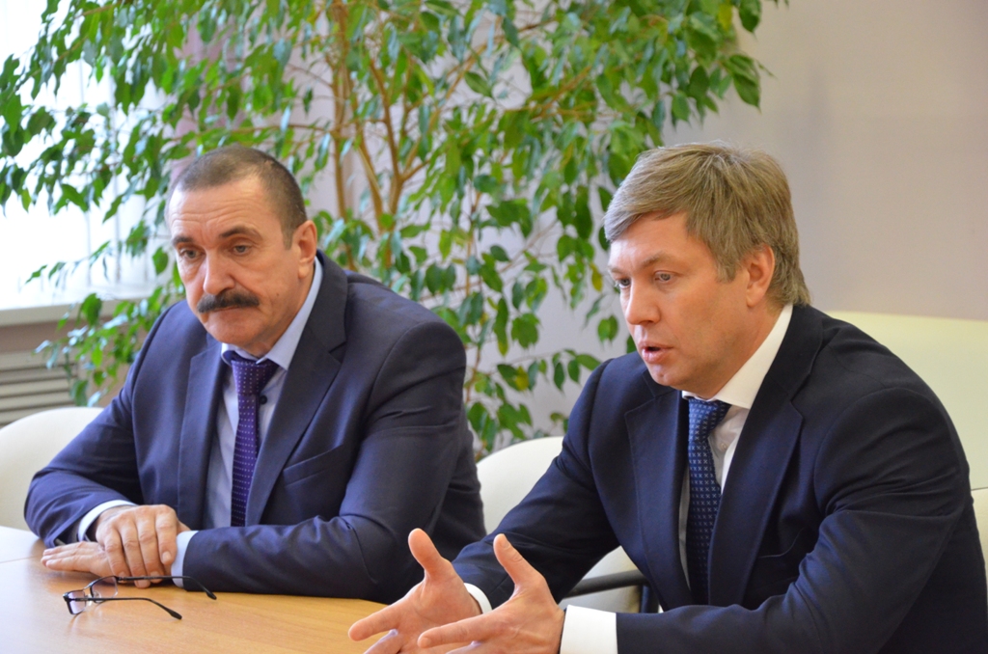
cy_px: 327
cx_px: 494
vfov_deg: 13.0
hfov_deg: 19.5
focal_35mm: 105
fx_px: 2875
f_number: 5.3
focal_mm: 70
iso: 3200
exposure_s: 1/125
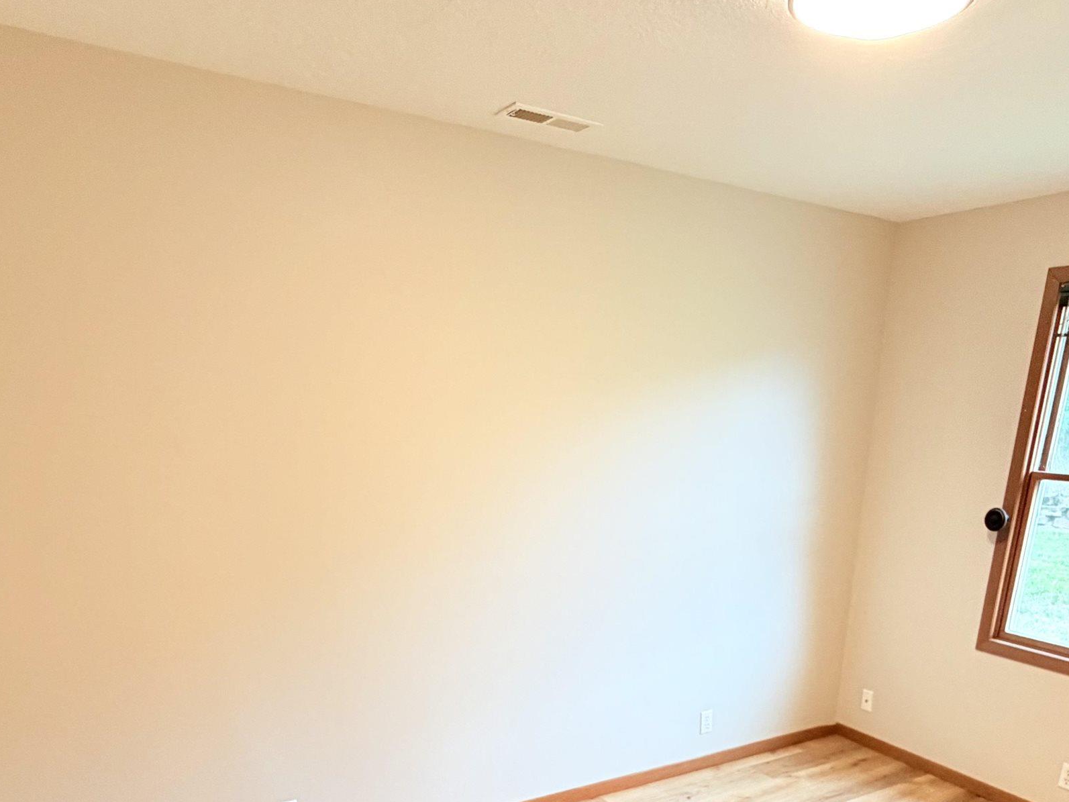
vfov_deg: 45.2
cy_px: 760
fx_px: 834
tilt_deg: -22.9
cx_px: 658
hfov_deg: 64.5
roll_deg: -1.2
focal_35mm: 27
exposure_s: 1/60
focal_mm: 2.22
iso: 320
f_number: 2.2
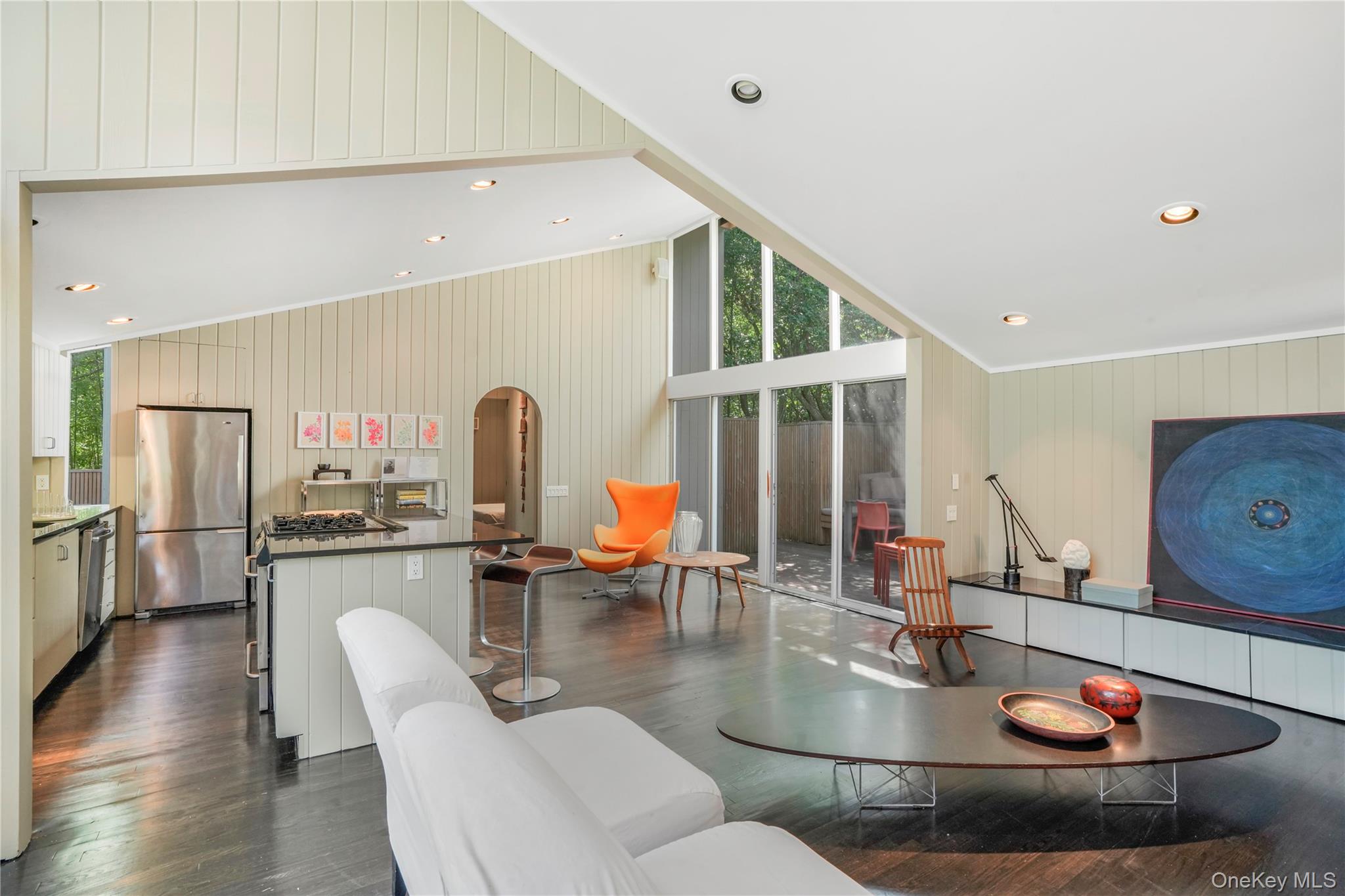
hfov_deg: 96.7
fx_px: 598
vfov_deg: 73.7
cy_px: 448
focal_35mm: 16
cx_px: 672
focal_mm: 16
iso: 800
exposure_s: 1/15
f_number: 11
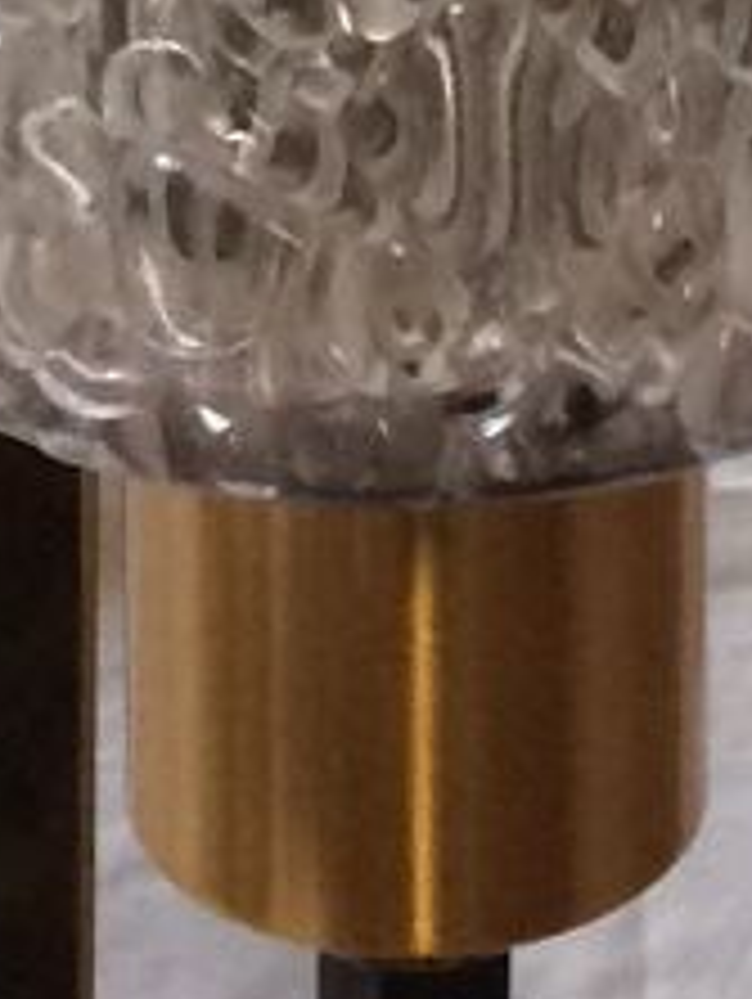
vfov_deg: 7.4
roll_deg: -0.5
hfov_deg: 7.0
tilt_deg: -1.9
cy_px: -2574
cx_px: 594
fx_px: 6158
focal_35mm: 213
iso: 100
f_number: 2.2
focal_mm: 4.15
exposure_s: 1/33
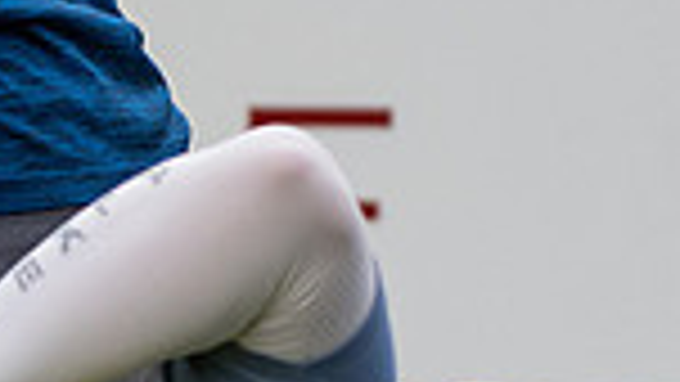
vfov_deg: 0.8
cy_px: -483
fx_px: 26258
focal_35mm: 1456
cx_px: -838
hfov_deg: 1.5
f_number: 5.6
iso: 1250
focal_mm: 200
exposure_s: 1/1600
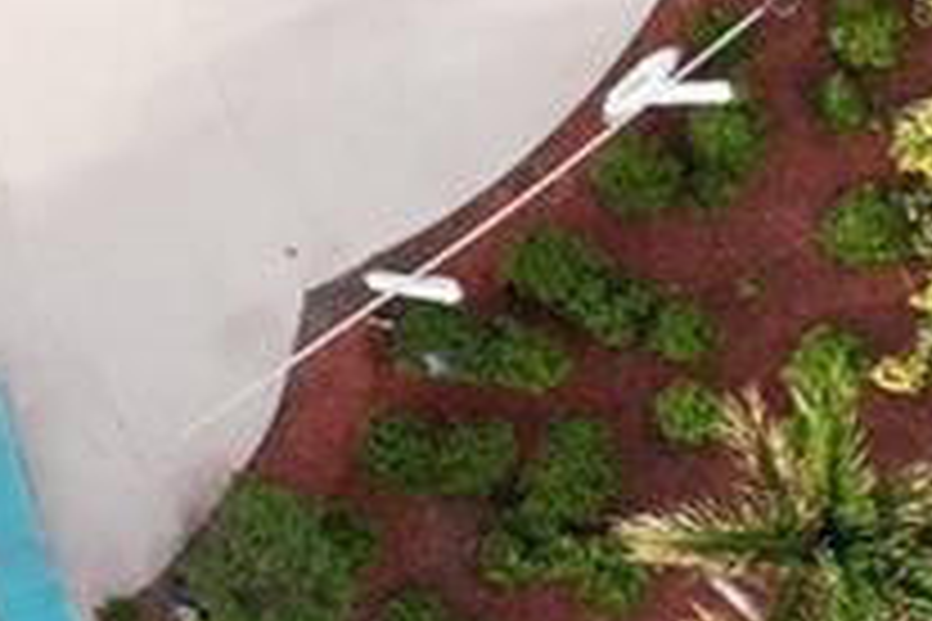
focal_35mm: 170
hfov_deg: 11.0
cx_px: -964
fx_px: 4401
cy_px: -490
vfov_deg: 7.8
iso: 140
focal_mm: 8.38
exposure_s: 1/725
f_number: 2.8
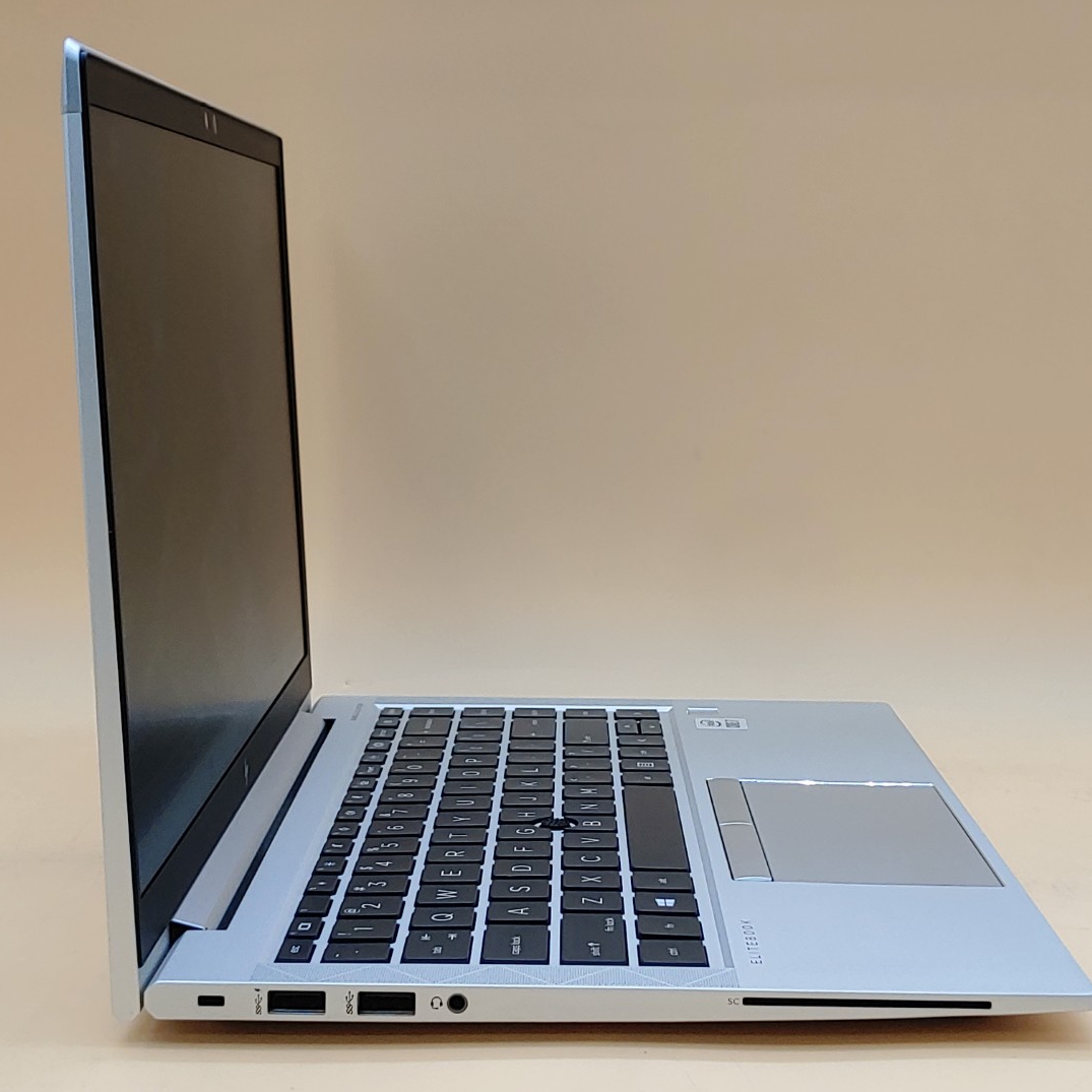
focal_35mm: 58
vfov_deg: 29.6
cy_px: 545
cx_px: 580
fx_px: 2070
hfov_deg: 29.5
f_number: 1.8
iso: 50
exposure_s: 1/180
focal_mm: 4.36
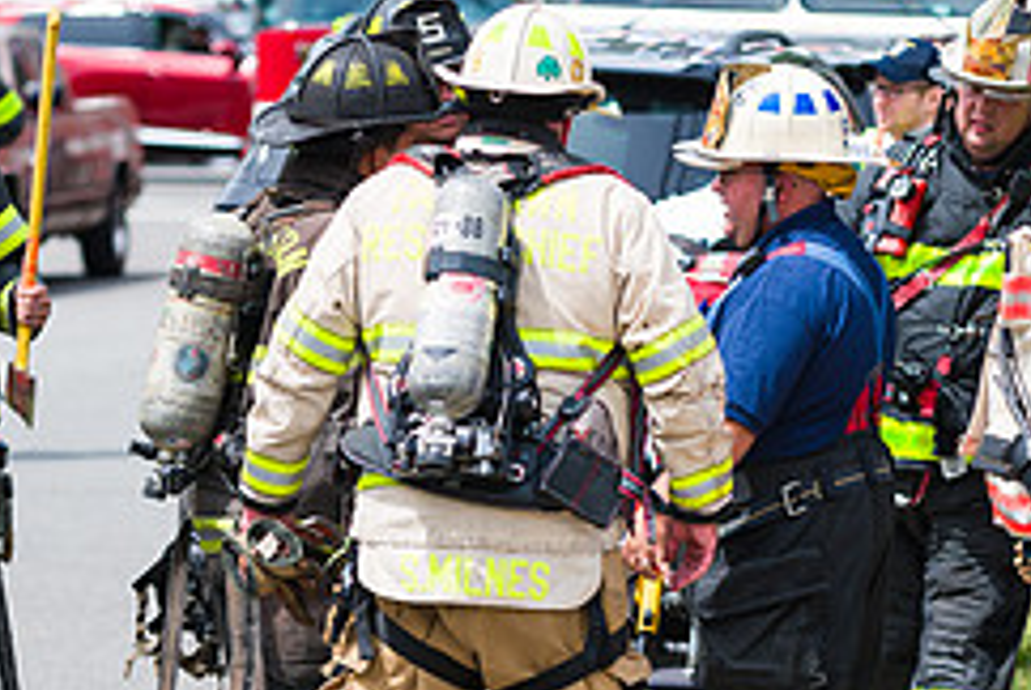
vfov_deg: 5.6
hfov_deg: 8.4
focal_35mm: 244
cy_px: 290
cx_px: 707
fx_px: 6996
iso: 200
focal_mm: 102
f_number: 3.2
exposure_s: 1/2000
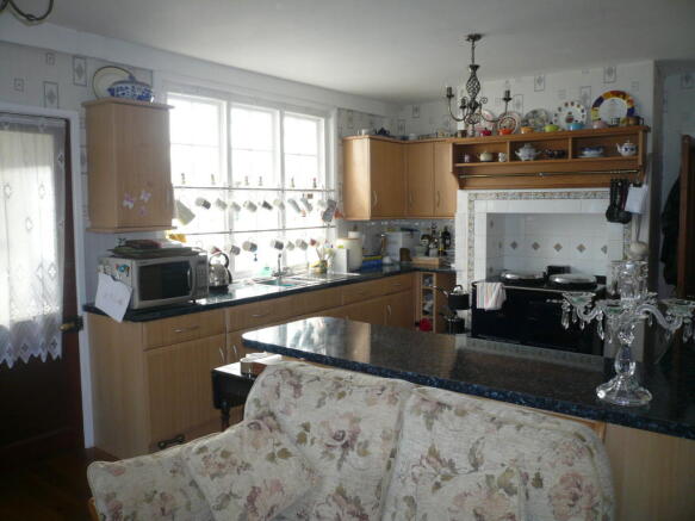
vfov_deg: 49.7
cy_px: 260
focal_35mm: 28
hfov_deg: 63.5
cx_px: 348
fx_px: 562
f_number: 2.8
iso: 100
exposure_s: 1/80
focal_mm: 4.6
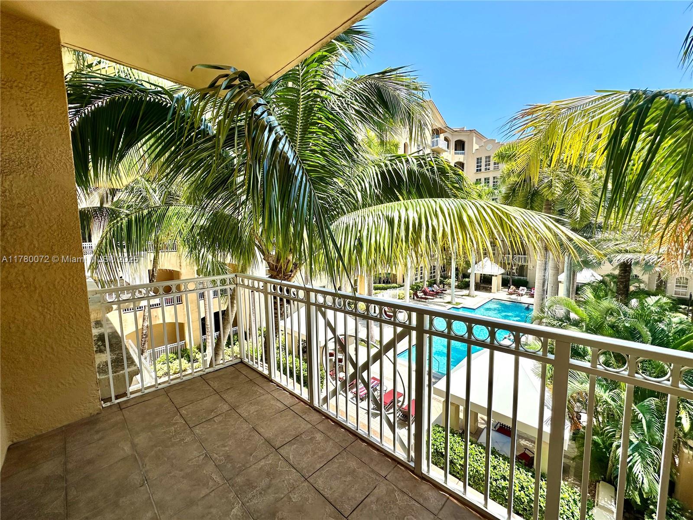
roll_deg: +0.1
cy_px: 260
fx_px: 280
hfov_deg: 102.1
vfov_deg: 85.7
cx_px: 346
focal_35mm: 14
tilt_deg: -6.0
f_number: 2.2
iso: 40
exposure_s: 1/1024
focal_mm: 2.22
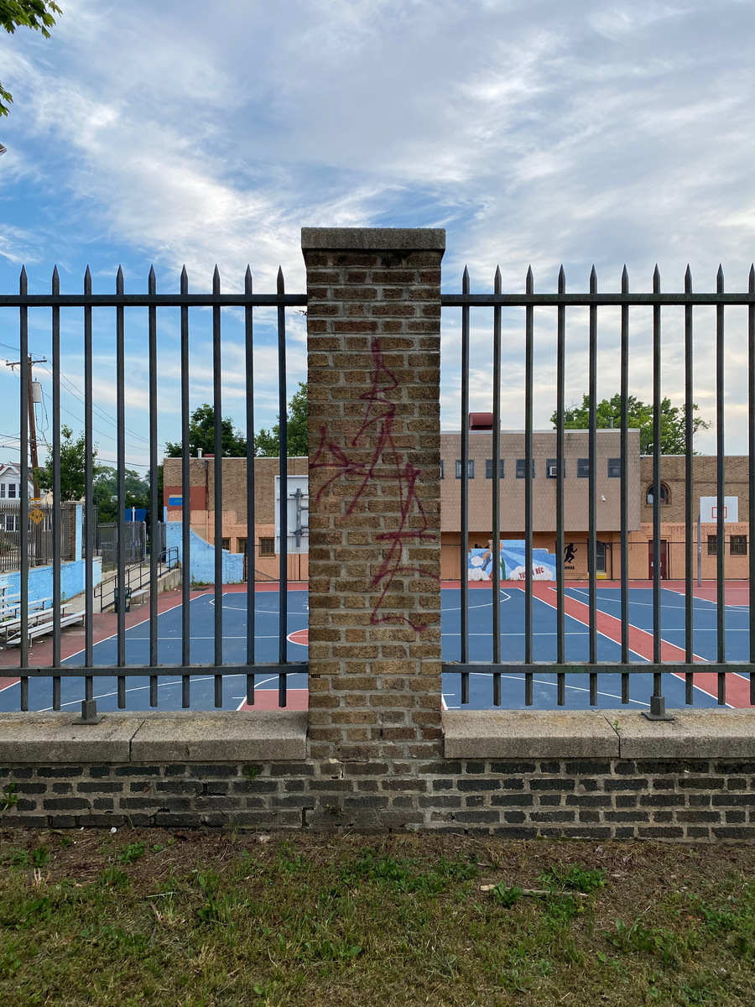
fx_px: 756
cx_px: 378
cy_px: 504
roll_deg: +0.1
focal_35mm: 26
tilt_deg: +0.9
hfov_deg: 53.1
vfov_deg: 67.3
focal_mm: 4.25
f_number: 1.8
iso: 32
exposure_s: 1/702
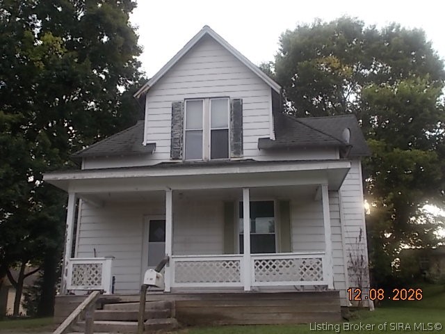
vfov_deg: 36.8
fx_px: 501
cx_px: 222
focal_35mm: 39
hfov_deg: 47.9
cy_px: 167
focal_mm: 6.9
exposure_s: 1/100
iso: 80
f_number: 3.9
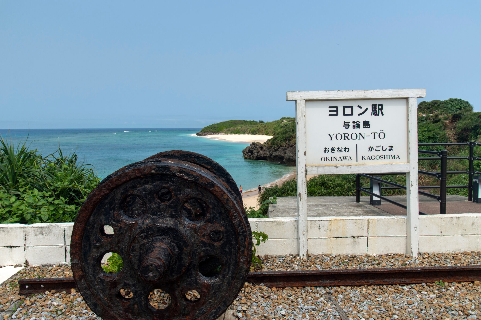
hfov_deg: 58.7
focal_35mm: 32
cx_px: 240
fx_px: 427
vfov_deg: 41.1
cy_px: 160
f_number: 10
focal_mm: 32
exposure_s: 1/400
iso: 200
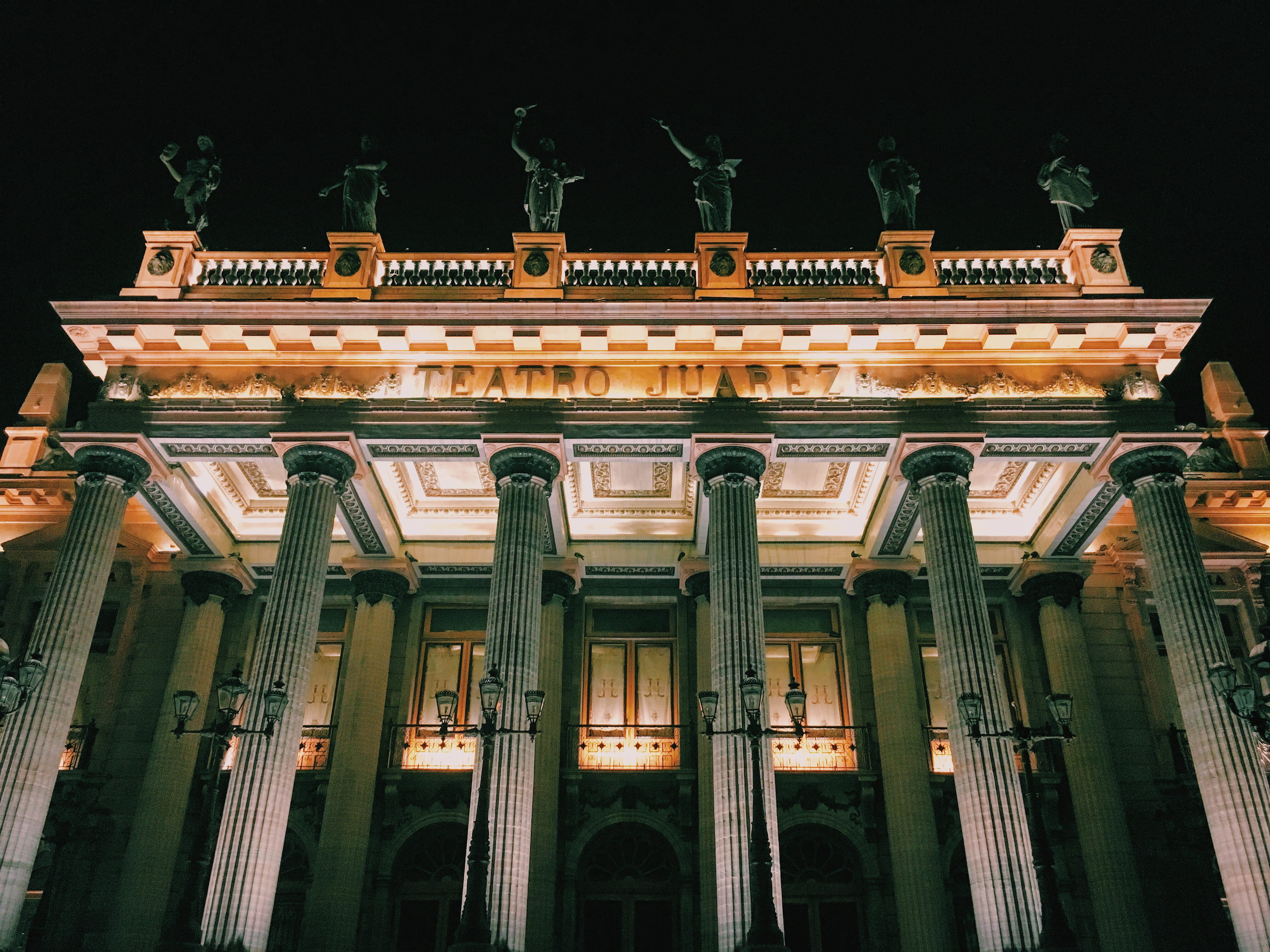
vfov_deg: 48.2
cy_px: 476
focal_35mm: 29
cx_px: 635
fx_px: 1064
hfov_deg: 61.7
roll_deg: +0.0
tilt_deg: +29.7
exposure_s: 1/20
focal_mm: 4.15
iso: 200
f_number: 2.2
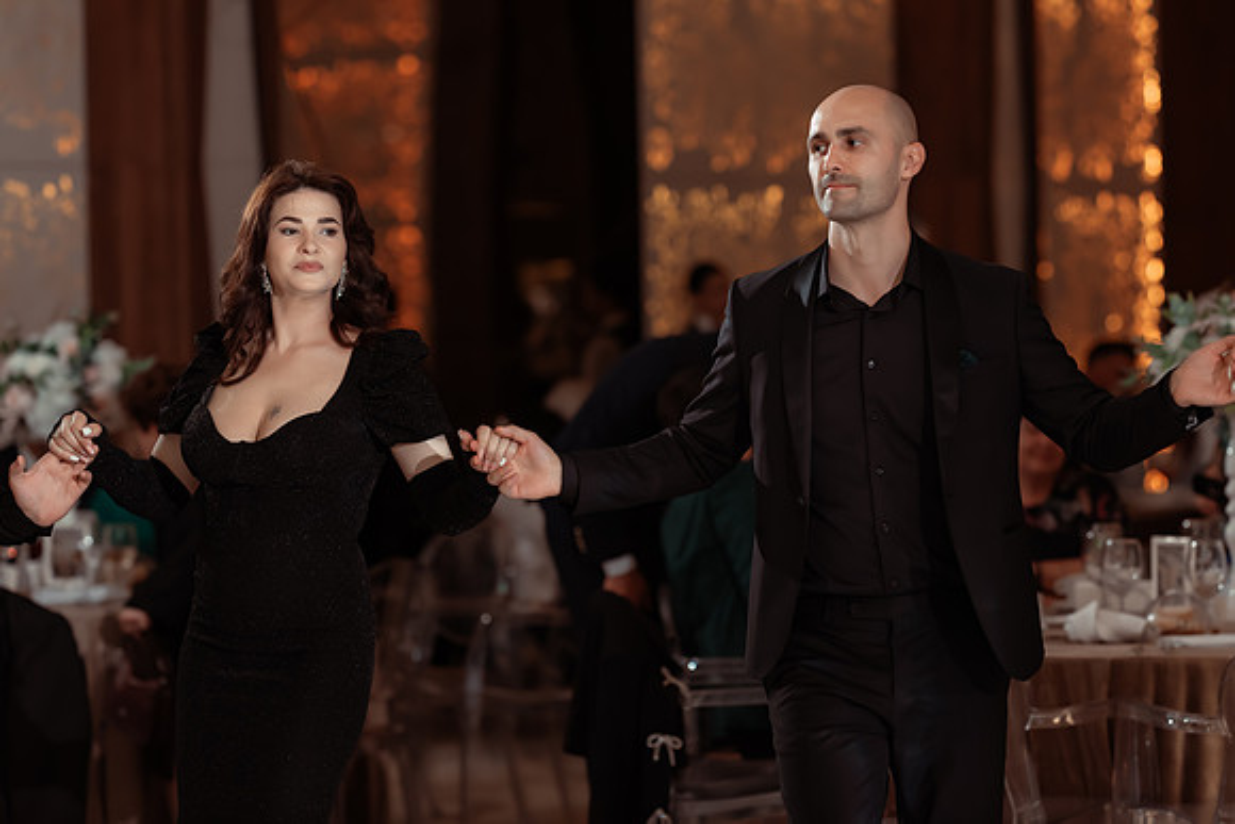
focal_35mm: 135
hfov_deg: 15.2
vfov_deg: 10.2
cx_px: 618
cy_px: 412
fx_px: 4632
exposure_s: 1/250
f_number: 2.8
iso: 1600
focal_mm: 135
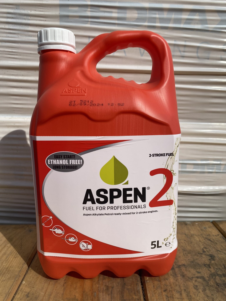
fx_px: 226
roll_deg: +1.7
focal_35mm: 26
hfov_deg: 53.1
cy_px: 150
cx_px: 113
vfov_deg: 67.3
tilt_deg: -9.8
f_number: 1.8
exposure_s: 1/4608
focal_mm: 4.25
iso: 32
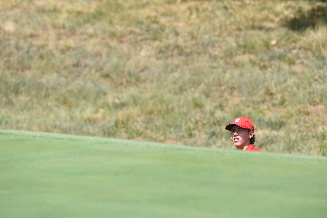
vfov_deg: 4.6
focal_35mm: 301
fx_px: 2734
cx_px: 163
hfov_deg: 6.8
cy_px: 109
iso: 400
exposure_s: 1/2000
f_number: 5.6
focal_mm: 300
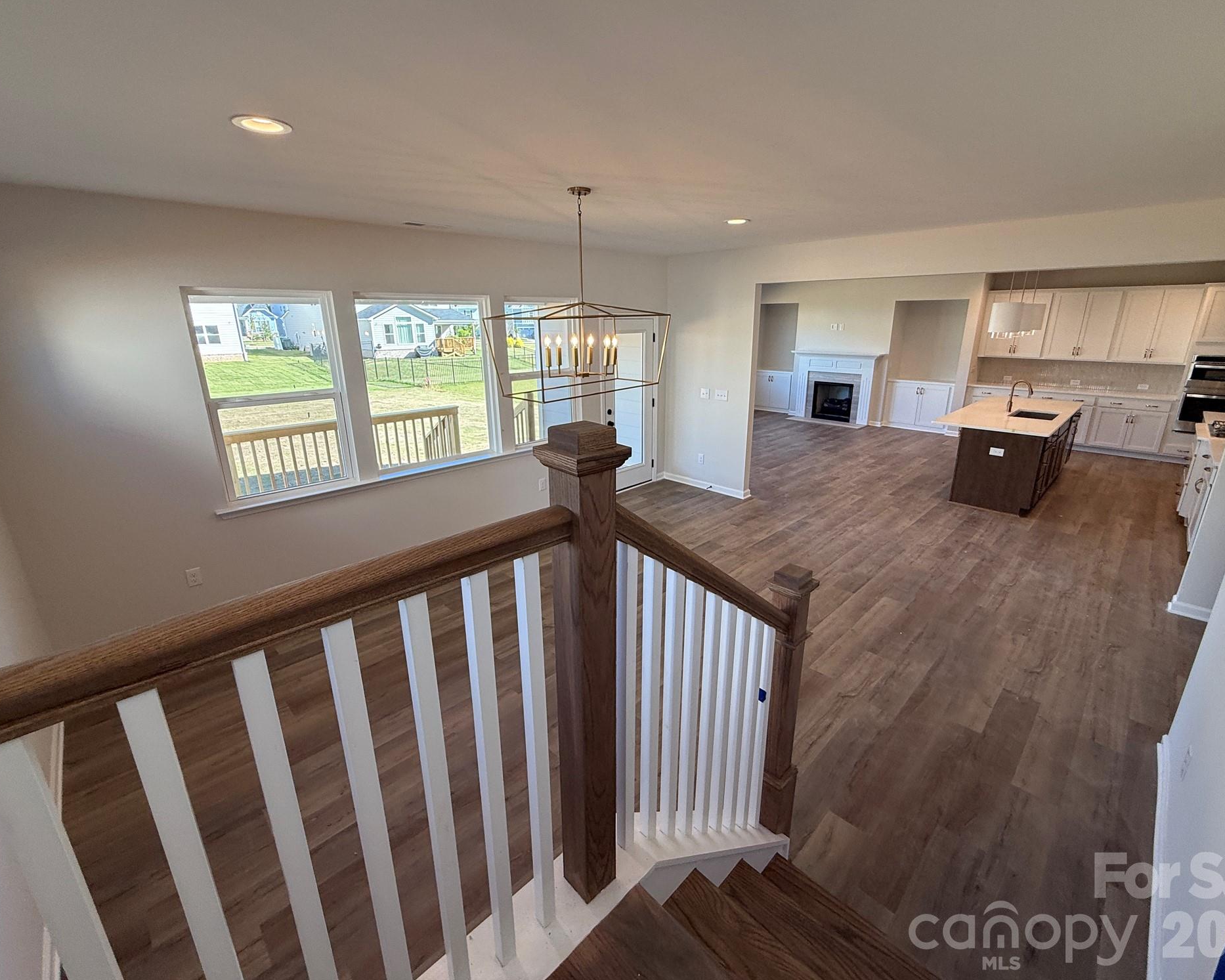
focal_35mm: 15
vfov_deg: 84.0
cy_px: 477
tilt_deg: -16.1
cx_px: 632
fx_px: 544
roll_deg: +0.9
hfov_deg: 96.8
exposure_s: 1/120
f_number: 2.2
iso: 64
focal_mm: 2.22
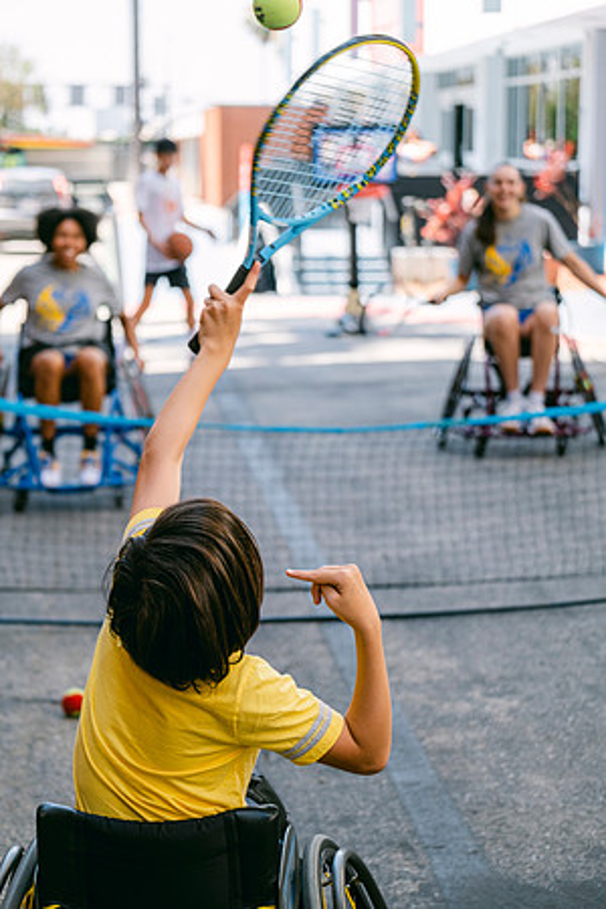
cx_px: 303
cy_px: 454
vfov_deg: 26.0
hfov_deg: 17.5
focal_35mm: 78
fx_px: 1969
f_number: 2.8
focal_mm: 52
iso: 160
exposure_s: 1/420
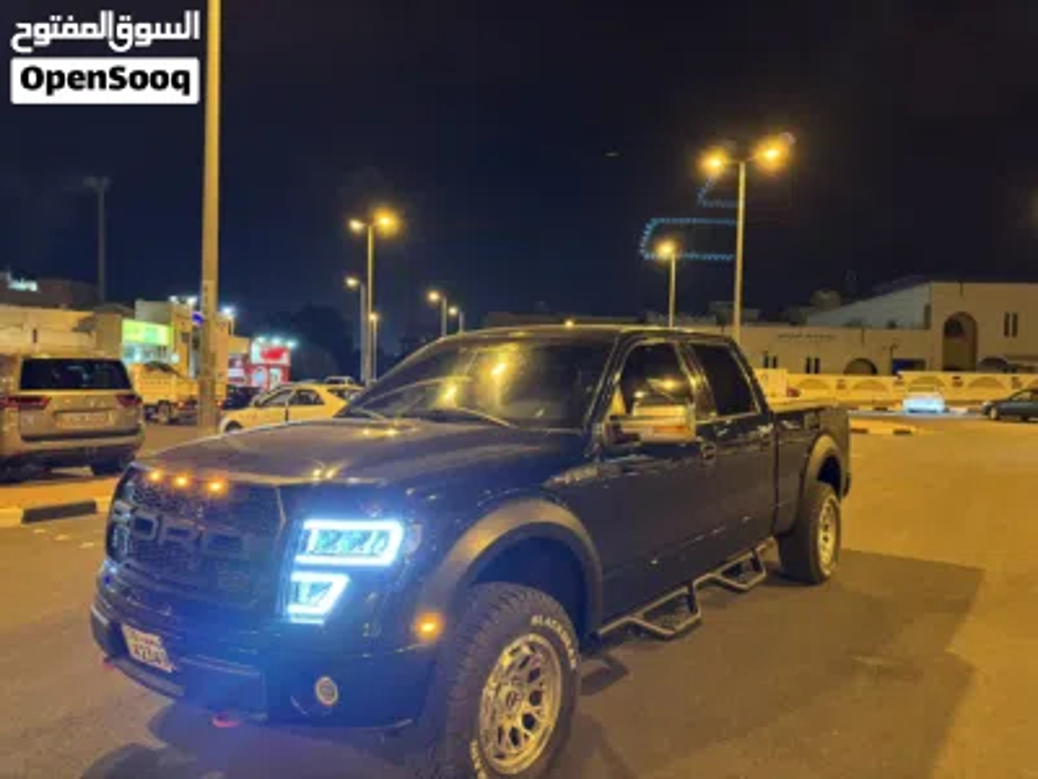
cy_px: 390
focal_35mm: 24
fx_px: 720
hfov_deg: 71.6
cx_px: 519
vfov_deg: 56.8
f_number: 1.78
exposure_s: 1/33
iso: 640
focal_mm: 6.76
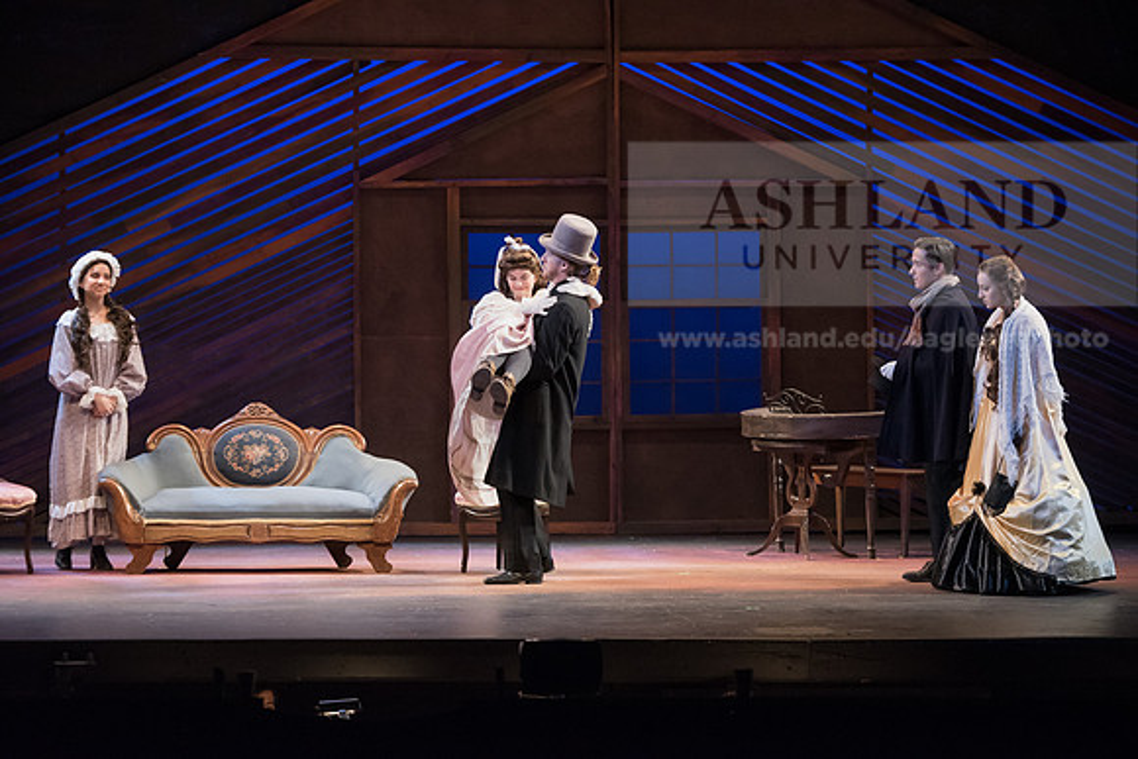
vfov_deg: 11.4
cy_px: 380
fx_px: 3794
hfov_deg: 17.1
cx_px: 569
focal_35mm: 120
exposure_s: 1/400
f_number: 3.2
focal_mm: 120
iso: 5000
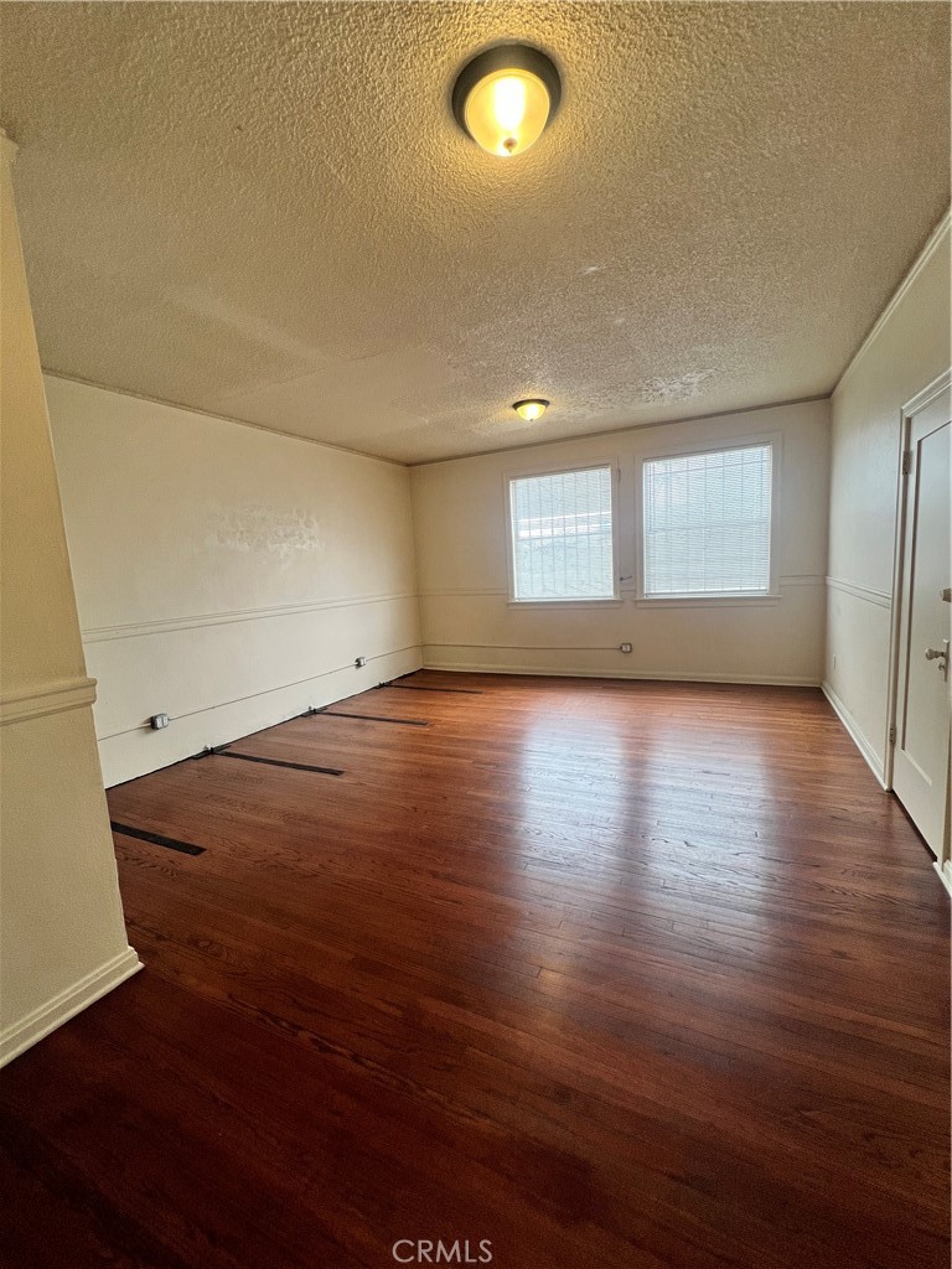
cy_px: 634
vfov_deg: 106.2
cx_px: 476
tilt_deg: -9.6
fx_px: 477
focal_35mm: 13
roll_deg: +2.0
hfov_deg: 89.9
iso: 125
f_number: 1.8
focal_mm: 1.57
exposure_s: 1/120
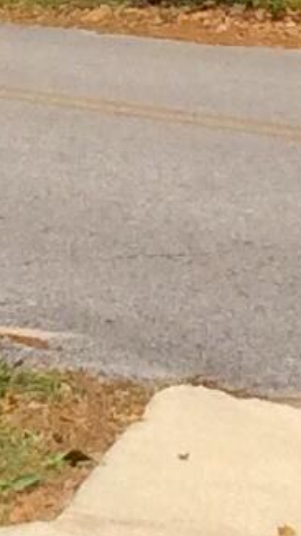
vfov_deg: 7.7
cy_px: -256
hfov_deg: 4.4
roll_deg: -1.4
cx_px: -31
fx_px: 3936
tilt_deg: -0.2
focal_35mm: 277
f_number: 2.4
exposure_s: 1/1330
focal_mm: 3.3
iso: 32
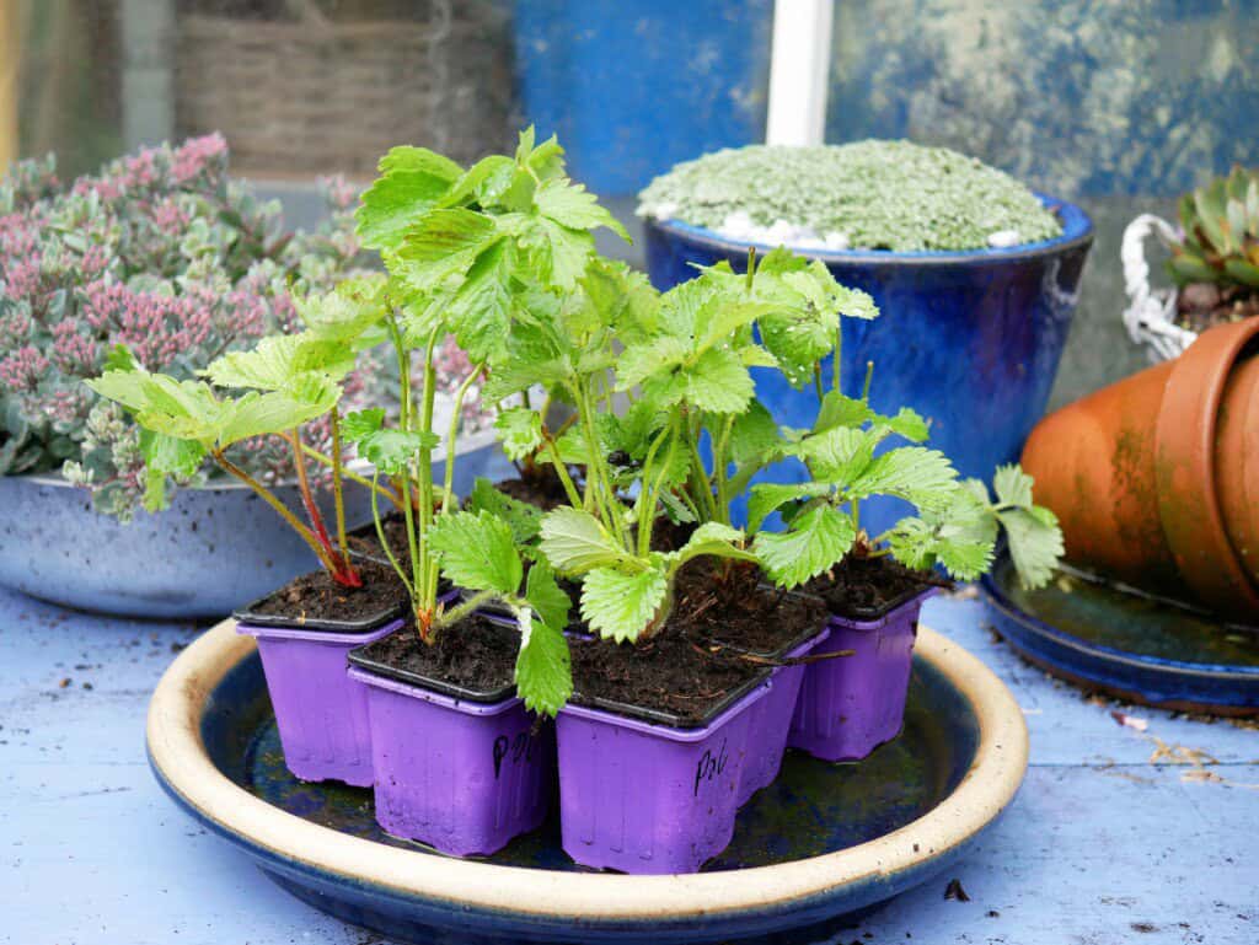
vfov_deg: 24.4
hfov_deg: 32.2
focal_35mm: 60
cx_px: 630
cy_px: 472
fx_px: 2183
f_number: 3.5
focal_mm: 30
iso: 200
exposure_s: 1/200
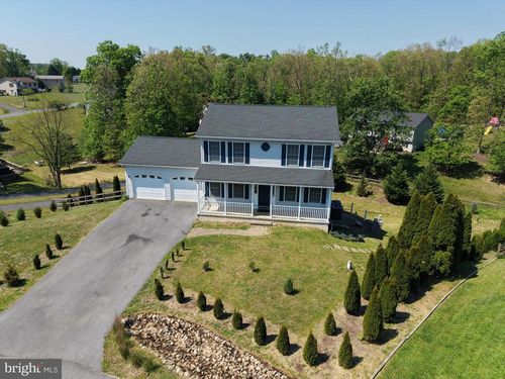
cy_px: 190
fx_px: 350
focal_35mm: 24
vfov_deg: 56.8
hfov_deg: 71.6
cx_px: 252
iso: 200
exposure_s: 1/4000
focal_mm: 8.67
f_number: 1.8
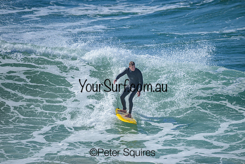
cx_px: 122
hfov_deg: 2.6
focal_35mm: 800
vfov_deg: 1.7
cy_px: 82
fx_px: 5445
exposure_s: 1/2000
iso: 180
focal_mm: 800
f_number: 6.3
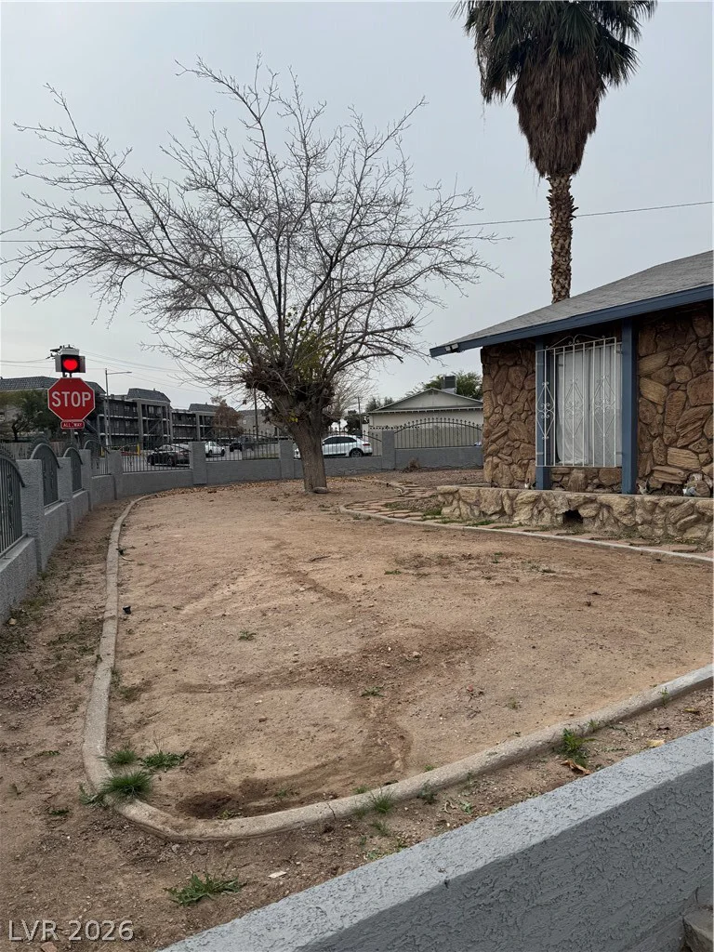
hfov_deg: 56.8
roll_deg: +2.2
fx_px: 660
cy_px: 476
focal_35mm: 24
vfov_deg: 71.6
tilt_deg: -2.6
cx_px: 357
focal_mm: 6.76
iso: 80
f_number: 1.78
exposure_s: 1/7092
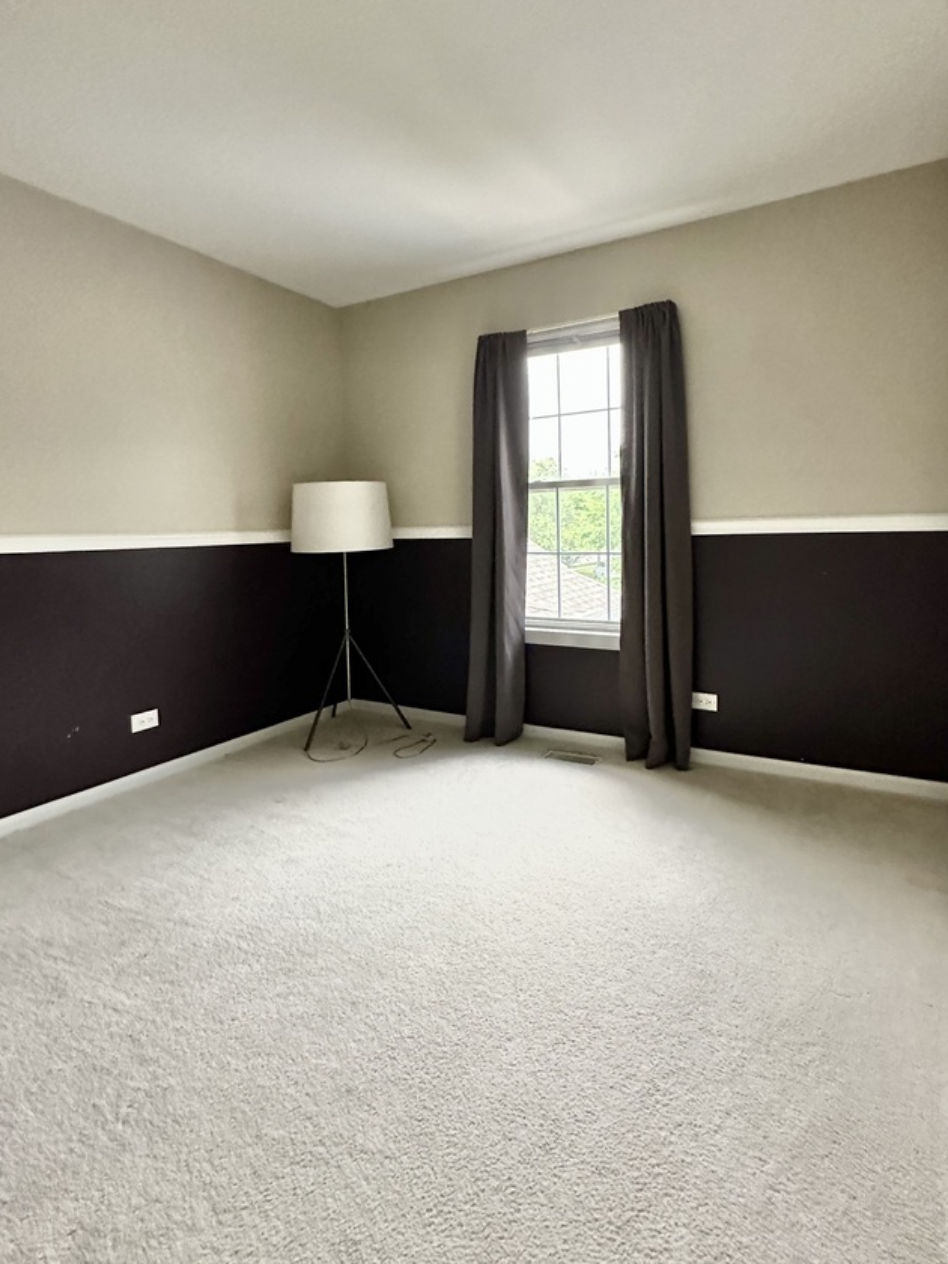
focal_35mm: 18
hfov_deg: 71.5
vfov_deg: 87.4
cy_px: 561
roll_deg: +0.8
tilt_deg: -2.7
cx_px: 506
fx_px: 657
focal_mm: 2.22
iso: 640
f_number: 2.2
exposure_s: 1/60
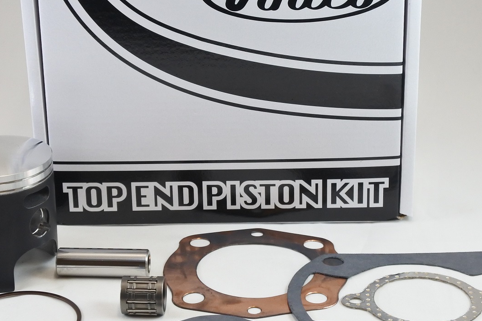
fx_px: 1071
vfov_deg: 17.0
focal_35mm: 80
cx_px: 187
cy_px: 127
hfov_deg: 25.3
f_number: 4.5
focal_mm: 18.4
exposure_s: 1/125
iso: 500
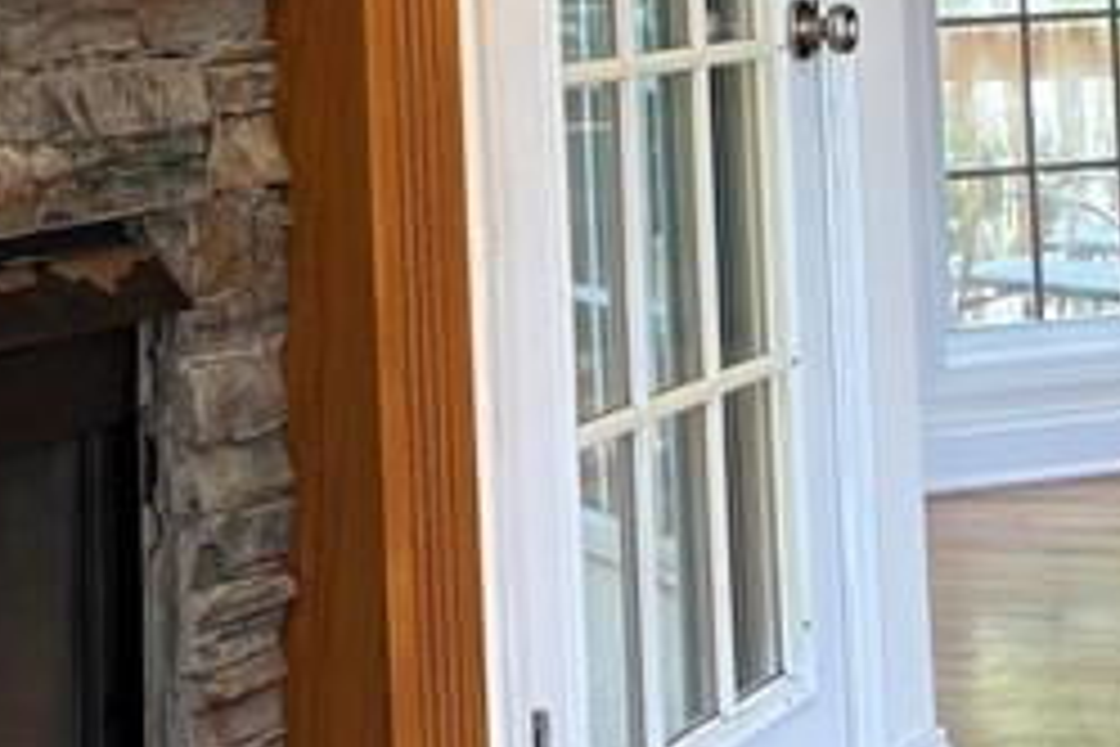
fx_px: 3453
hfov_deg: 18.4
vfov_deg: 12.0
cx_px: 648
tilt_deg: +2.4
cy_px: -243
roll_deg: +2.8
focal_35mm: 111
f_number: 1.6
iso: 80
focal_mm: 5.96
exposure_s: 1/60
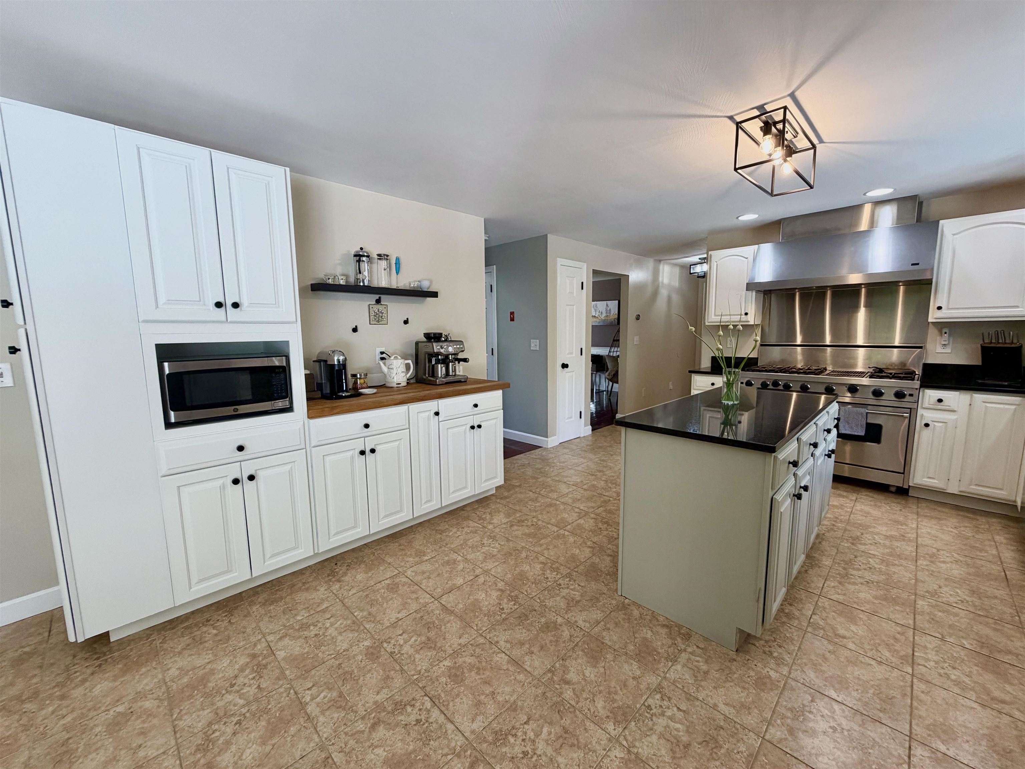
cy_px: 384
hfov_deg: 102.1
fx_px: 415
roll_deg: +0.8
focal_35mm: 14
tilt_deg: -6.7
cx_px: 512
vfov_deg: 85.7
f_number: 2.2
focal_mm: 2.22
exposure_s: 1/120
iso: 160
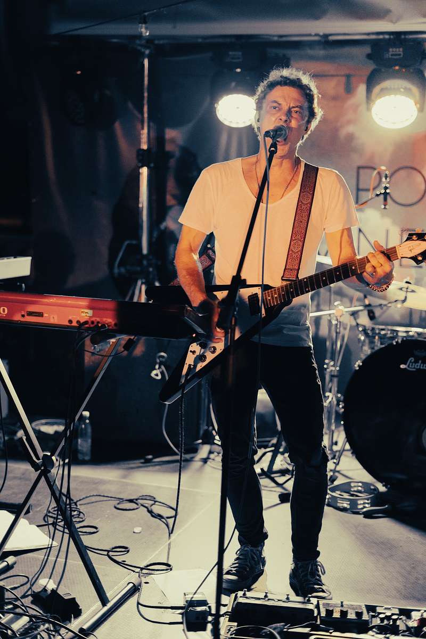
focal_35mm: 50
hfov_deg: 27.0
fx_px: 887
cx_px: 213
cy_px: 320
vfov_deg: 39.6
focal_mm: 50
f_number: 2
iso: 6400
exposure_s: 1/200
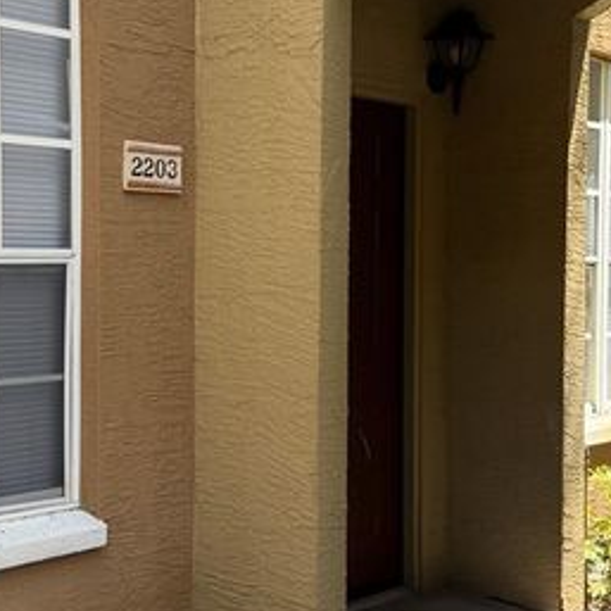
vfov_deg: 31.1
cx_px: 257
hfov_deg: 31.0
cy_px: 282
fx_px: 1098
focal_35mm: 55
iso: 100
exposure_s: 1/1410
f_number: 1.78
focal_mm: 6.76
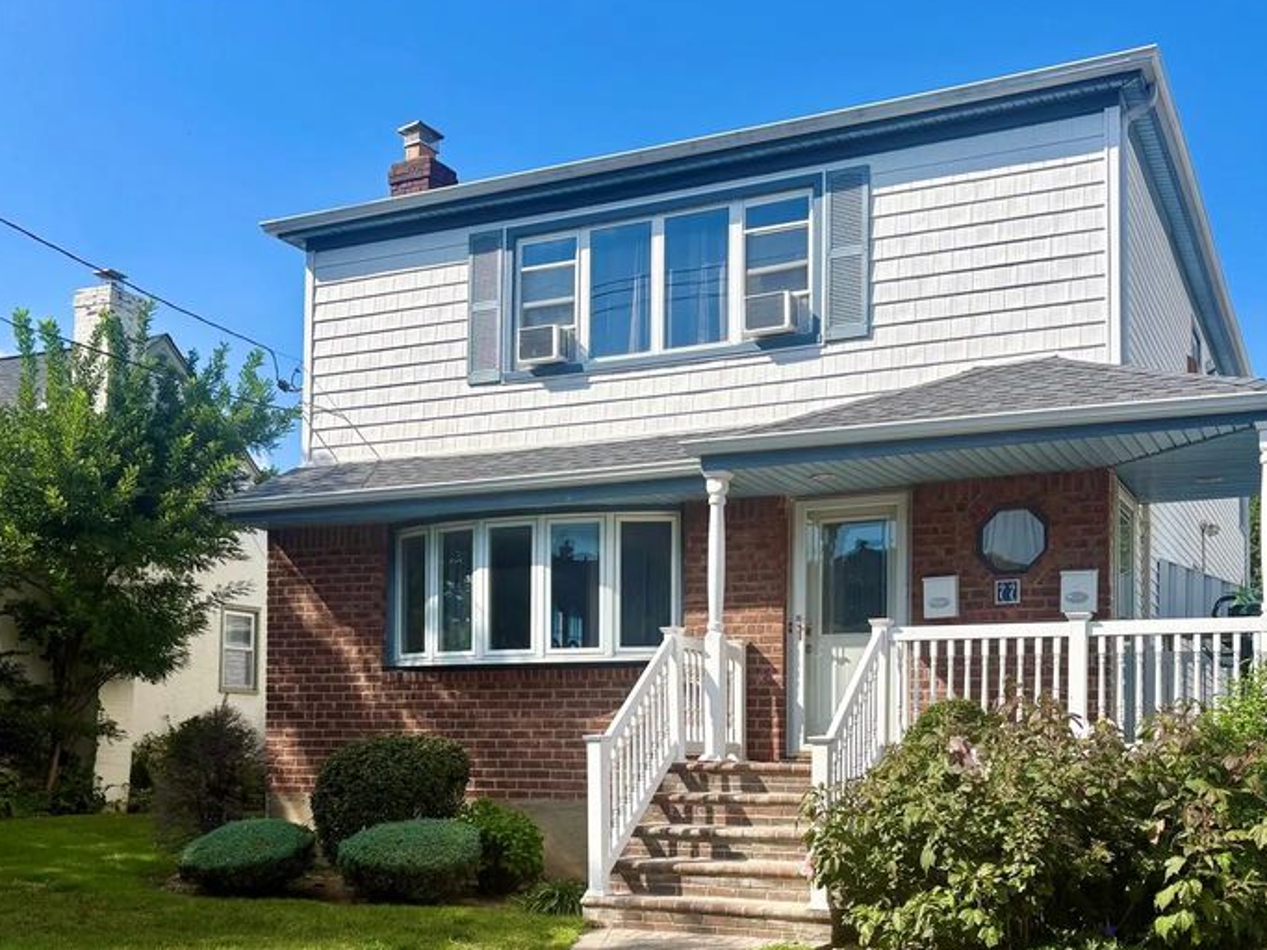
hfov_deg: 47.8
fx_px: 1427
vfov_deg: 36.2
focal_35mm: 39
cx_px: 672
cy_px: 685
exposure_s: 1/2639
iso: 50
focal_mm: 5.96
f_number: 1.6
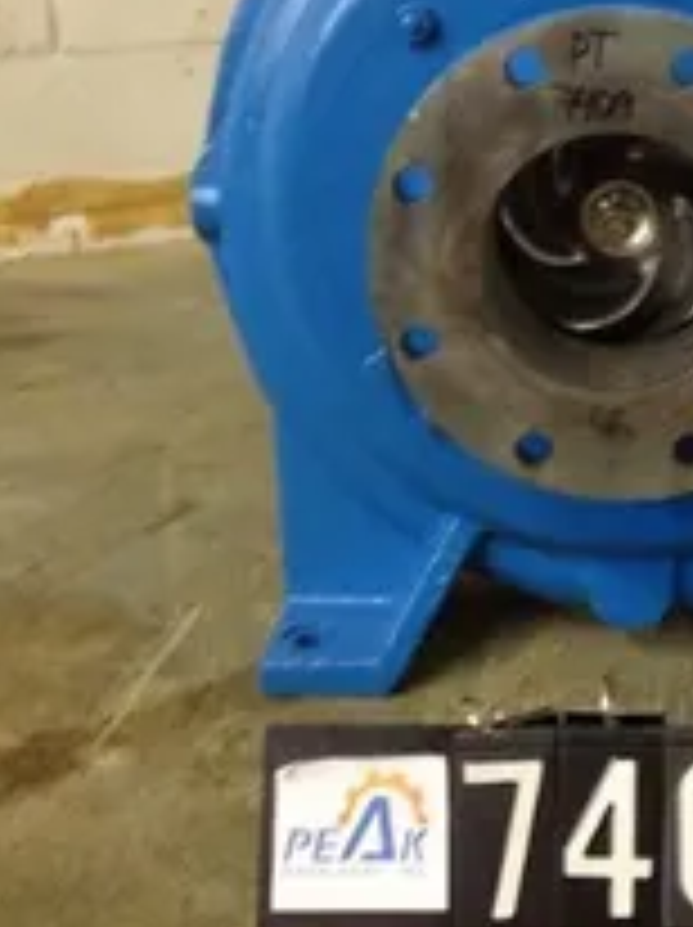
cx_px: 616
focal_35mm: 68
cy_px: 333
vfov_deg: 28.5
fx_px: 1819
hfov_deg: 21.1
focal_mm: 4.28
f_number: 2.4
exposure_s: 1/20
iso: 200
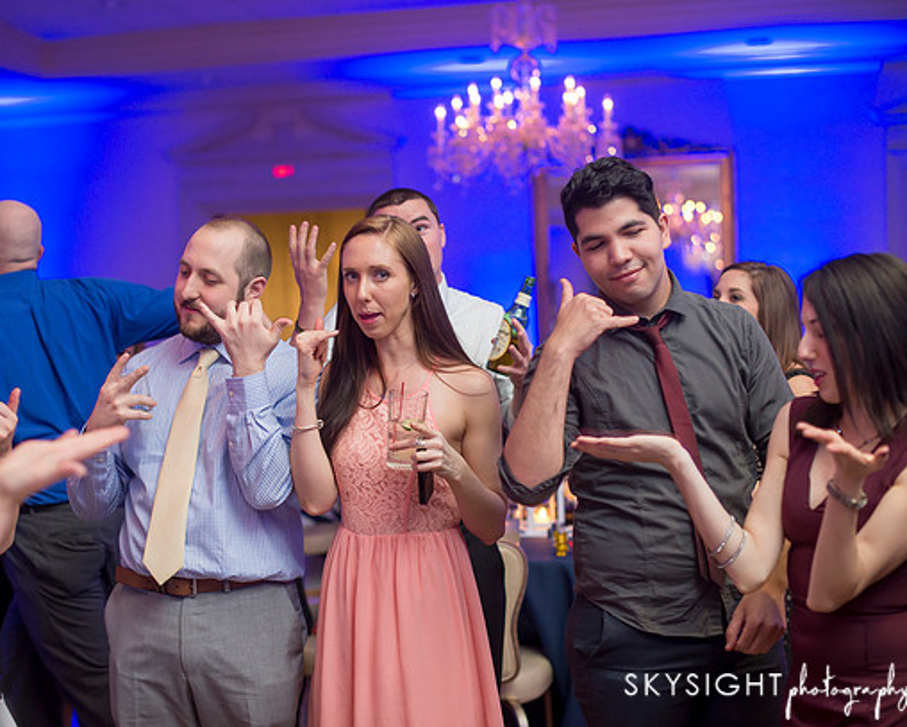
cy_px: 361
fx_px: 1531
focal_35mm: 57
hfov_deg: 32.9
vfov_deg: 26.7
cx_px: 387
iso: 1600
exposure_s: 1/80
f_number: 2.2
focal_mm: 50
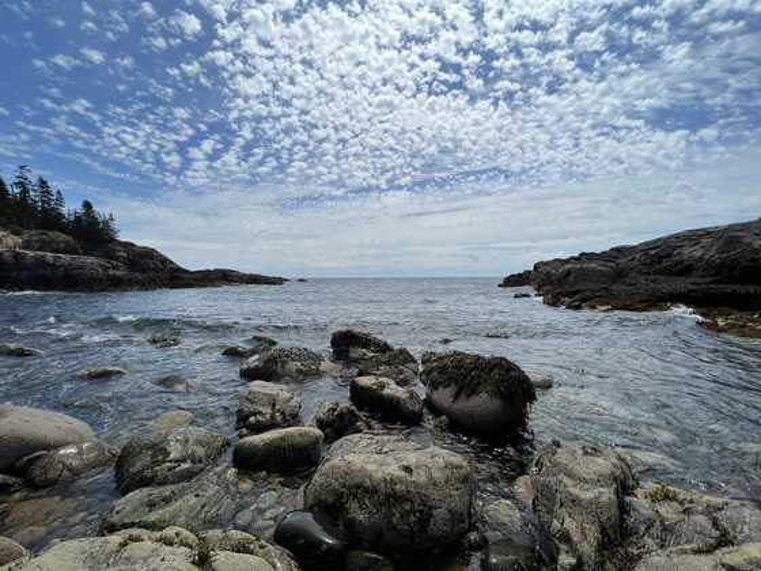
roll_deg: +0.4
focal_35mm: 13
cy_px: 286
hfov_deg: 106.2
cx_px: 380
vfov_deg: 89.9
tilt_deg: -0.9
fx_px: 286
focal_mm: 1.57
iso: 32
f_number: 1.8
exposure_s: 1/4219
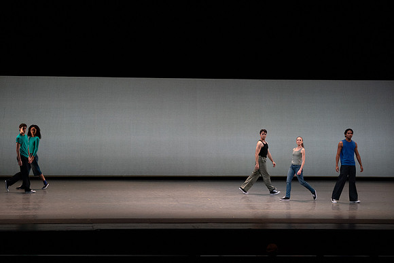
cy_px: 132
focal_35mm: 141
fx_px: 1543
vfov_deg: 9.7
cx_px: 197
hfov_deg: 14.5
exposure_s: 1/400
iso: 5000
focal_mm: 141
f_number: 9
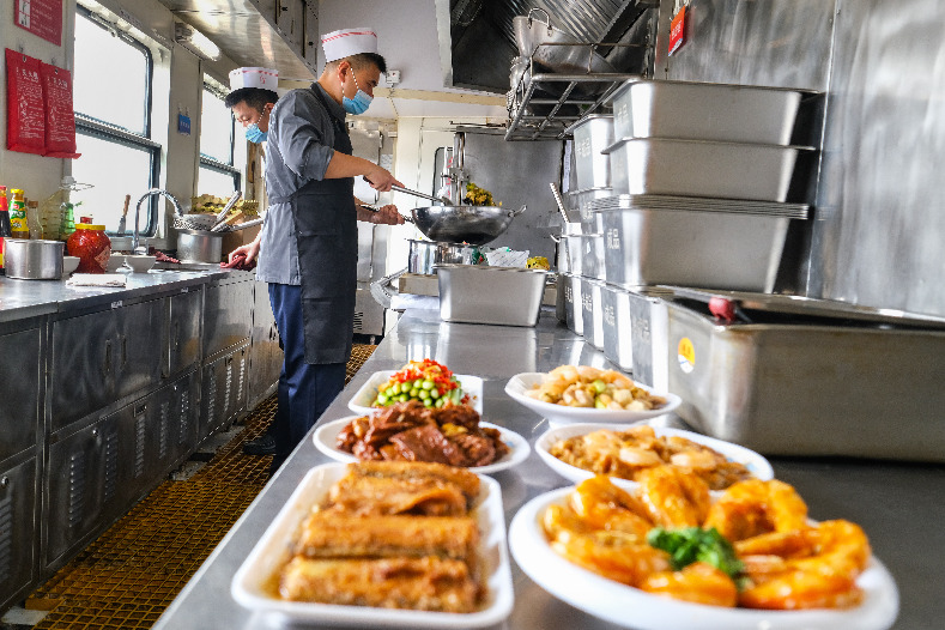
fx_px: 787
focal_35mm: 30
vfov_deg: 43.6
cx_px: 472
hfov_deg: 61.9
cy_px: 315
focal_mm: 20
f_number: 4
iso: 1000
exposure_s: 1/200
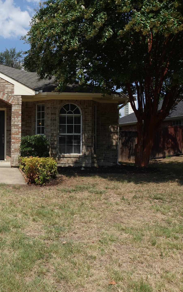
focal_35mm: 37
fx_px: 295
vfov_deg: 52.8
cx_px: -8
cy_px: 146
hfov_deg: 31.4
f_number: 5.6
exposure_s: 1/640
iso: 125
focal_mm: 9.4
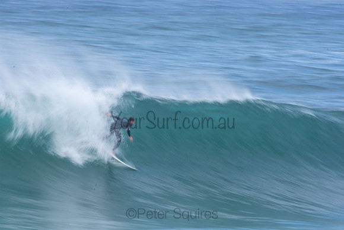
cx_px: 172
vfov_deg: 1.8
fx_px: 7168
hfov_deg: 2.7
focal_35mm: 750
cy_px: 115
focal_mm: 500
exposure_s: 1/20
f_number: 22
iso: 100
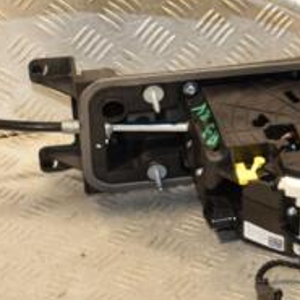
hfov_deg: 13.9
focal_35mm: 124
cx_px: 298
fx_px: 1216
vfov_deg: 14.1
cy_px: 152
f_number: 5.6
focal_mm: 30
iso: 800
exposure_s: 1/200
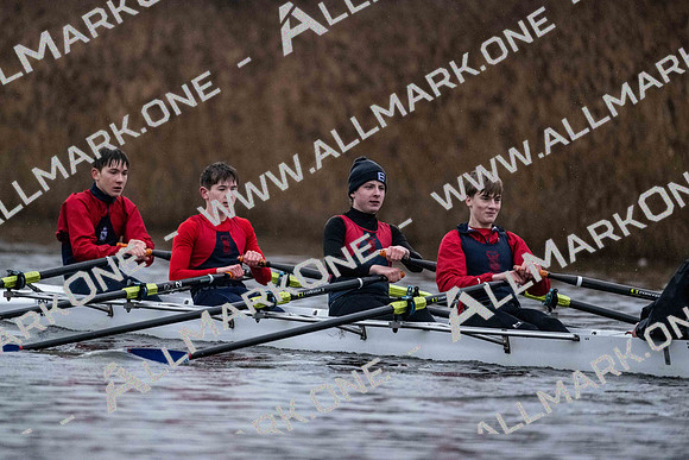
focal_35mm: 400
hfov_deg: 5.2
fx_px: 7657
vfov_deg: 3.4
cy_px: 230
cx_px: 344
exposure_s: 1/1600
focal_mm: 400
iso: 8000
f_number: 4.5
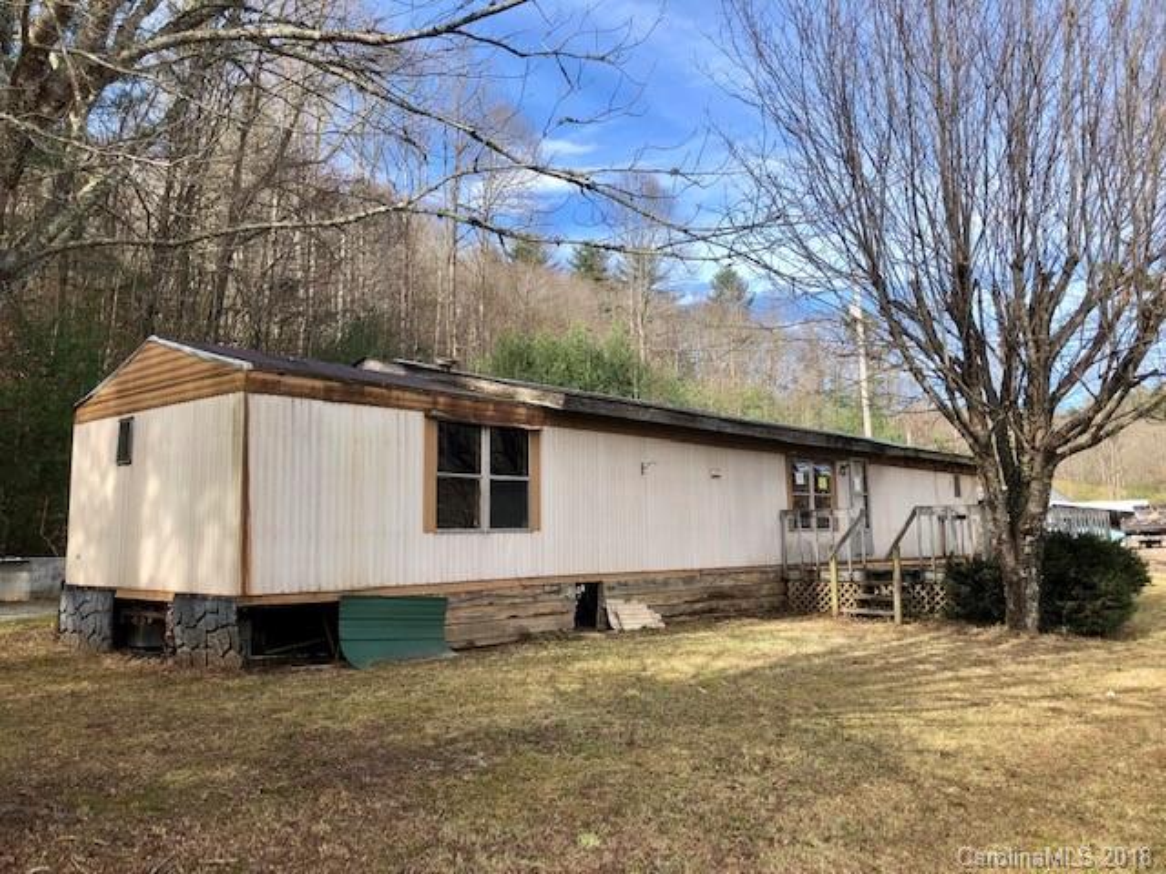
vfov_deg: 49.7
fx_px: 943
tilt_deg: +7.4
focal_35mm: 28
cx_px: 583
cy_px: 437
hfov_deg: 63.4
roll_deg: +1.4
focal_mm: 3.99
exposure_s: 1/665
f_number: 1.8
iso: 20
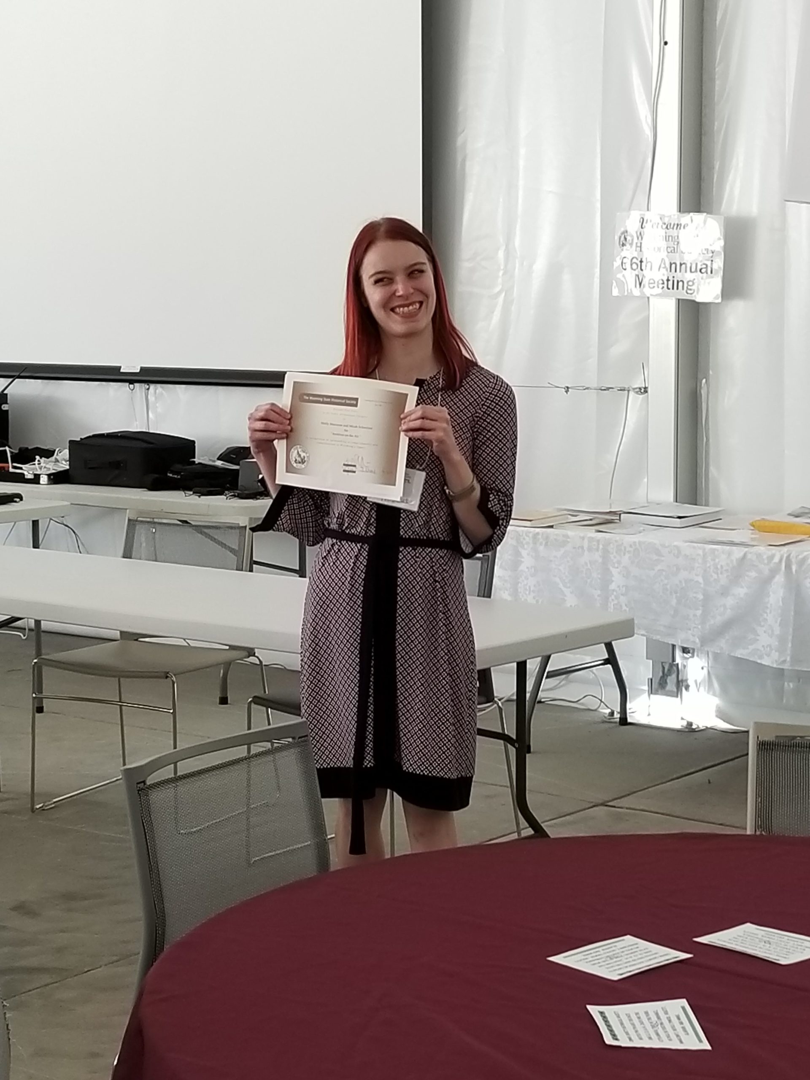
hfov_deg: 53.1
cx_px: 405
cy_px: 540
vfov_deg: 67.3
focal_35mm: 26
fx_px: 811
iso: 64
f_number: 1.7
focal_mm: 4.25
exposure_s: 1/60
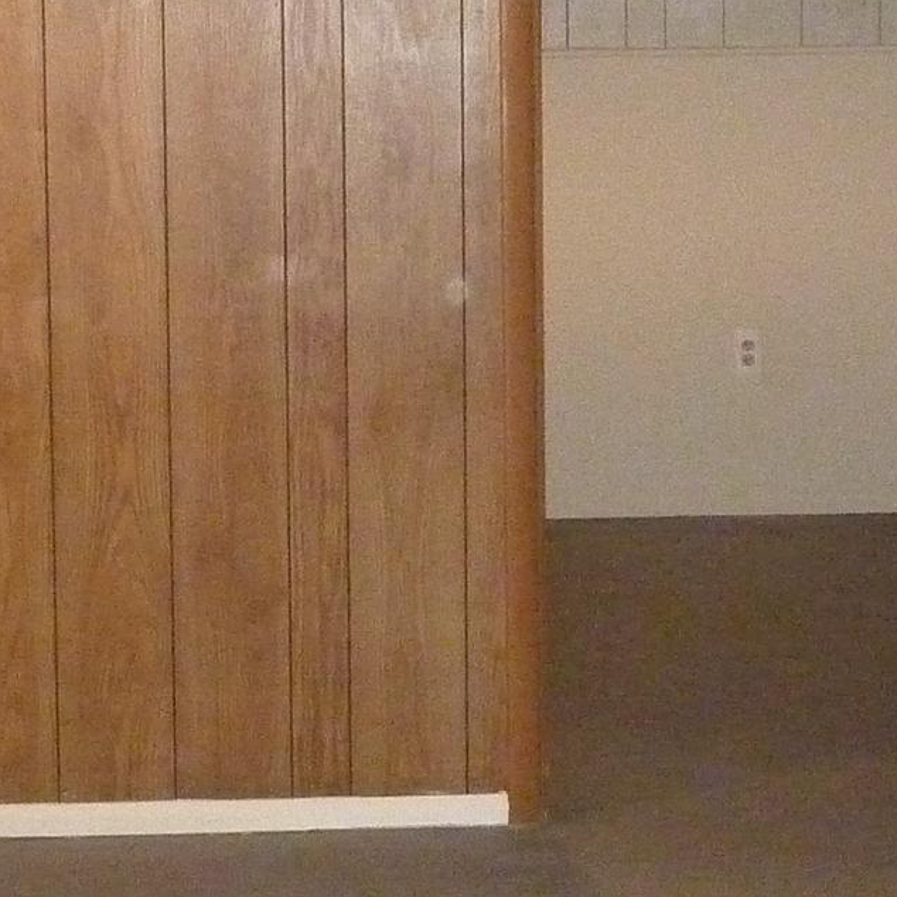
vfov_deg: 12.7
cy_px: 390
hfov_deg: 12.7
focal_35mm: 137
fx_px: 4016
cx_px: 474
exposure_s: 1/30
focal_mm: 6.5
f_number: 3.6
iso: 1000
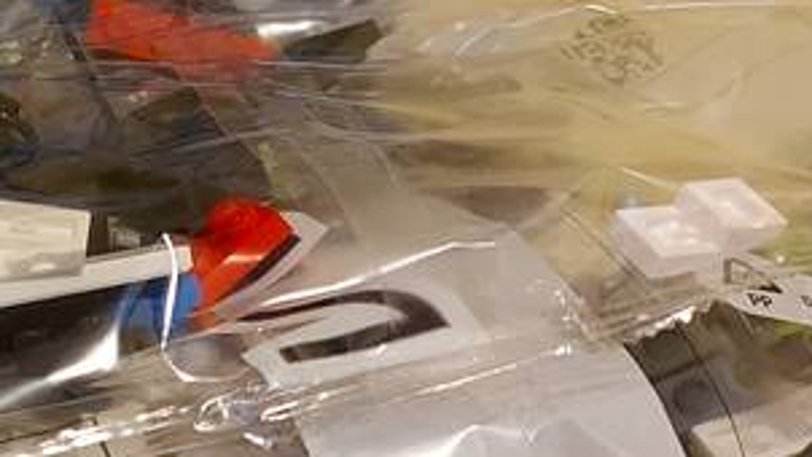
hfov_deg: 24.2
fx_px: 1680
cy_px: 149
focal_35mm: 78
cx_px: -210
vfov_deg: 15.5
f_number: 1.8
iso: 250
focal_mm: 5.23
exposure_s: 1/25
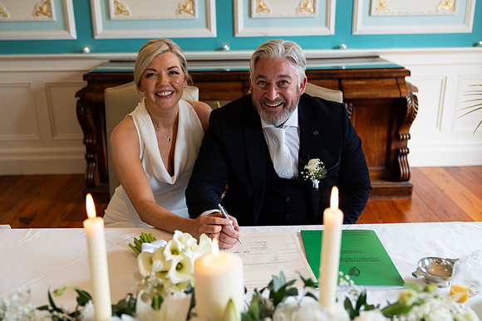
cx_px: 241
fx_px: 469
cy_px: 160
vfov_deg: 37.9
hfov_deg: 54.4
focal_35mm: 35
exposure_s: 1/160
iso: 640
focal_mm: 35
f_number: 2.8
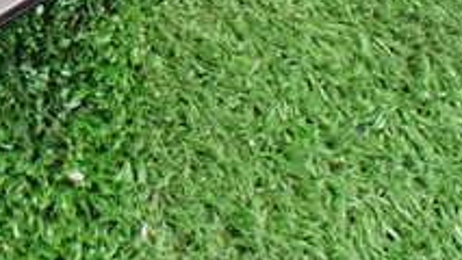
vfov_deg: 12.4
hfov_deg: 21.4
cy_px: -150
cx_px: -104
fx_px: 1127
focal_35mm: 92
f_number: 2.3
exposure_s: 1/50
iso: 800
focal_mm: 5.4
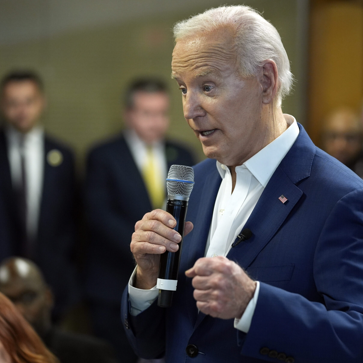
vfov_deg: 12.0
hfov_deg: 12.0
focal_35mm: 145
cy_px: 182
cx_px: 211
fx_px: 1720
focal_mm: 113
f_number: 2.8
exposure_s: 1/320
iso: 2000
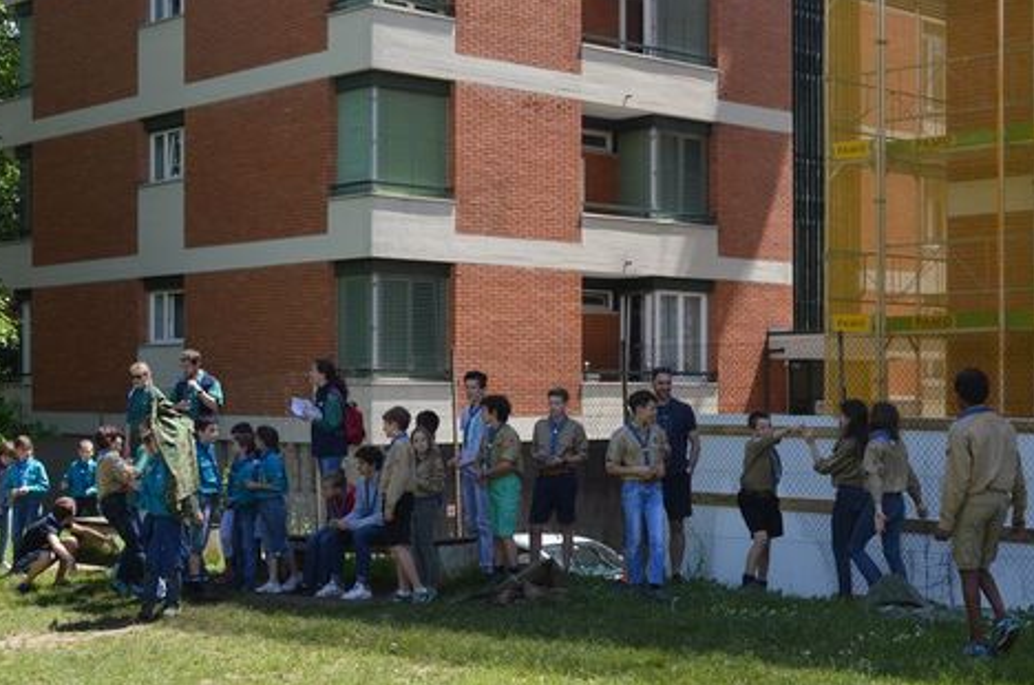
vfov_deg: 22.6
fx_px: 1710
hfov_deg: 33.6
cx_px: 435
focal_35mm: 60
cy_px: 387
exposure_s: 1/160
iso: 100
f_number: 6.3
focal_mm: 31
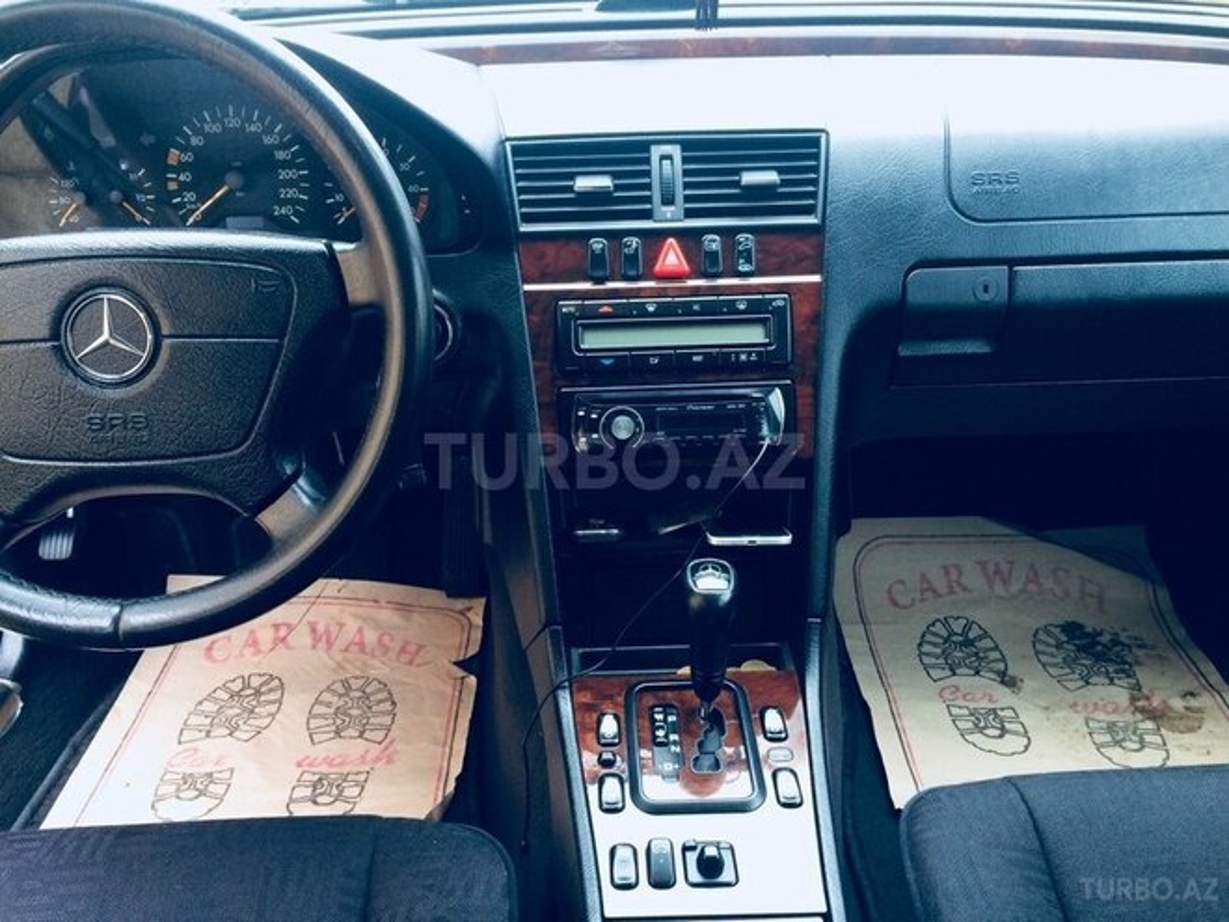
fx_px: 1030
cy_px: 461
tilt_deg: -28.8
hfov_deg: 61.7
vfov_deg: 48.2
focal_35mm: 29
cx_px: 614
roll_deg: +0.7
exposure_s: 1/33
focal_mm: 4.15
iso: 64
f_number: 2.2
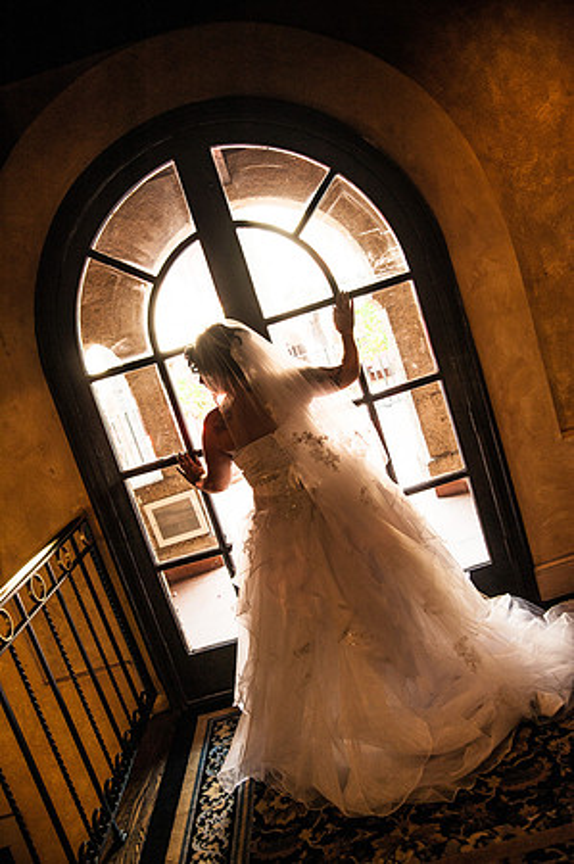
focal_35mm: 28
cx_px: 287
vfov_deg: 65.5
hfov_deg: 46.3
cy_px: 432
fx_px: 671
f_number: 4
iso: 250
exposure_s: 1/60
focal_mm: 28
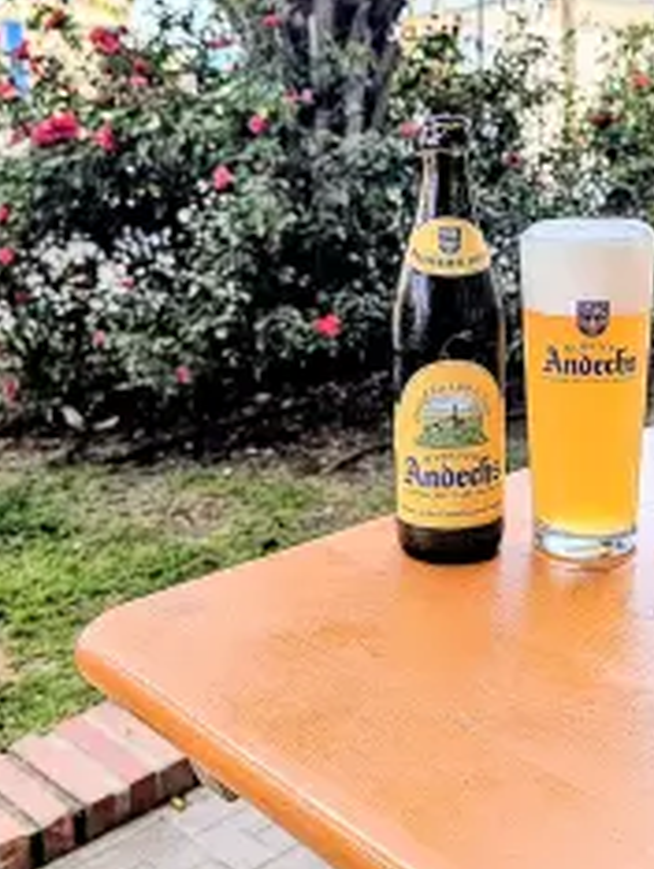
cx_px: 515
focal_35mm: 41
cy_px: 323
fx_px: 1031
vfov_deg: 45.3
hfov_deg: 34.2
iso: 21
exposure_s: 1/611
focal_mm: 6.9
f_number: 1.68
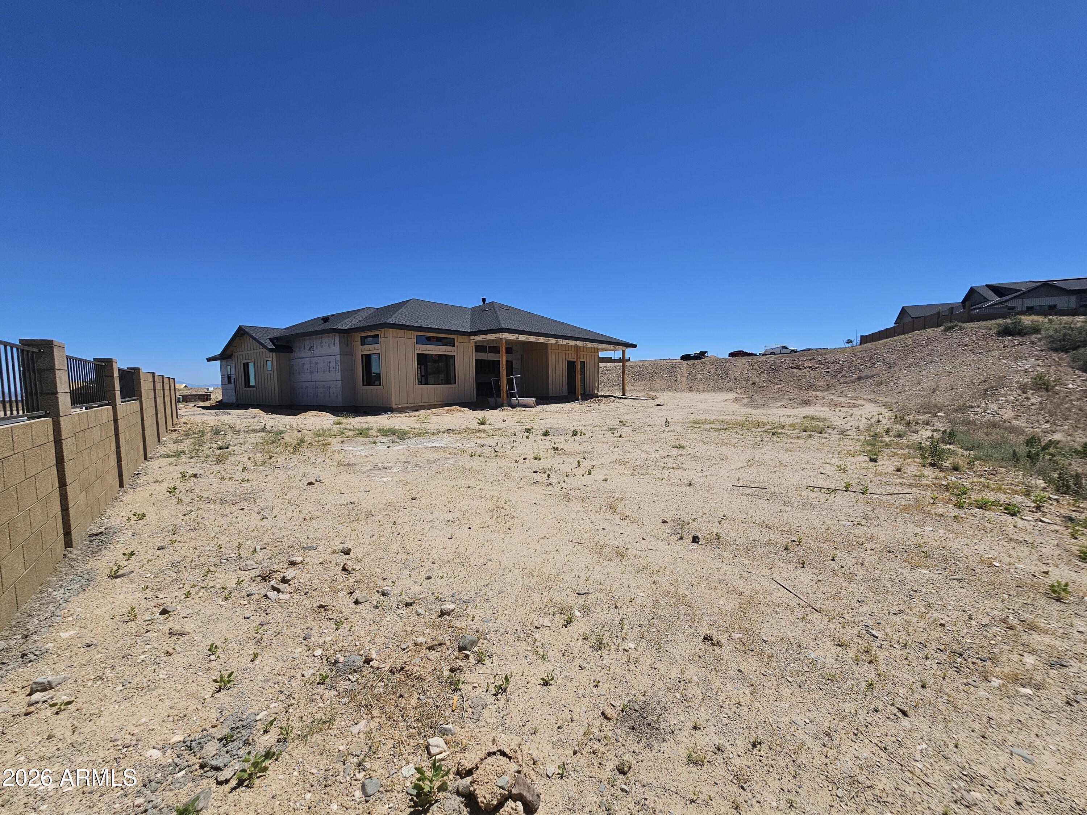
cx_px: 544
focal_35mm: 13
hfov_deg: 106.2
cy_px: 408
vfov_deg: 89.9
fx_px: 408
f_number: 2.2
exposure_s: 1/4233
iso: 50
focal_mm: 2.2
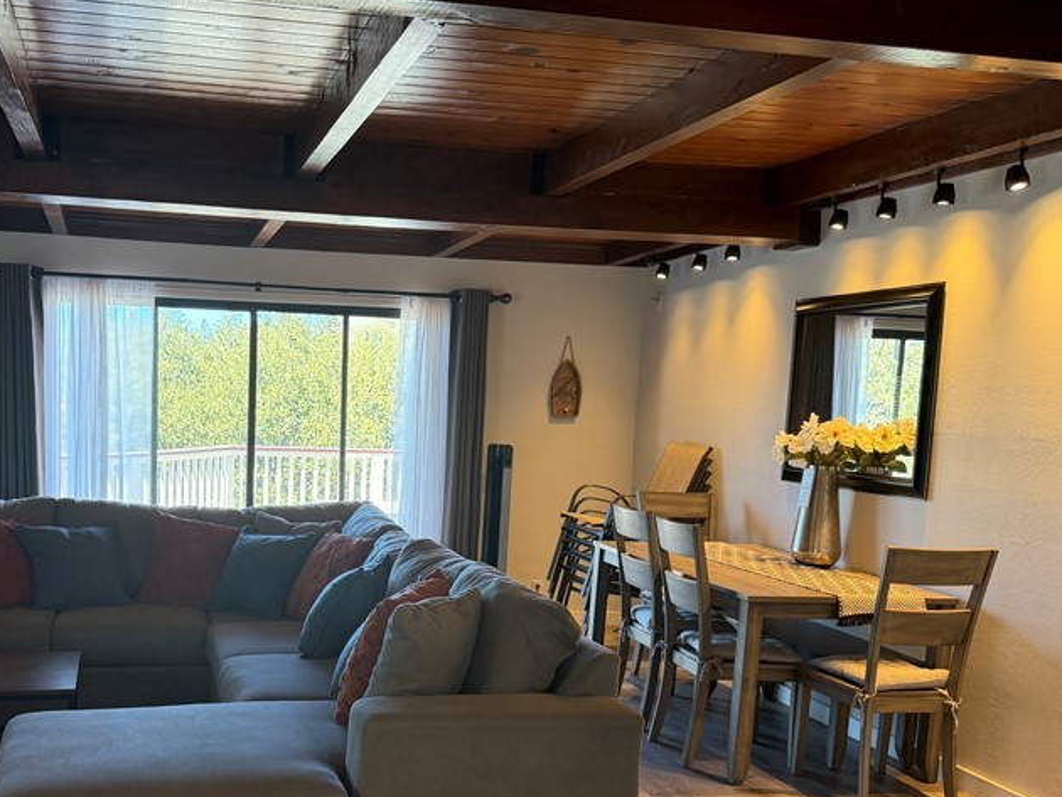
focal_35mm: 39
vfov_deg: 36.4
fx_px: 1197
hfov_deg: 47.2
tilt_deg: -6.7
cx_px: 367
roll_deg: -1.5
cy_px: 534
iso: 200
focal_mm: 6.76
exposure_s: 1/120
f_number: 1.78
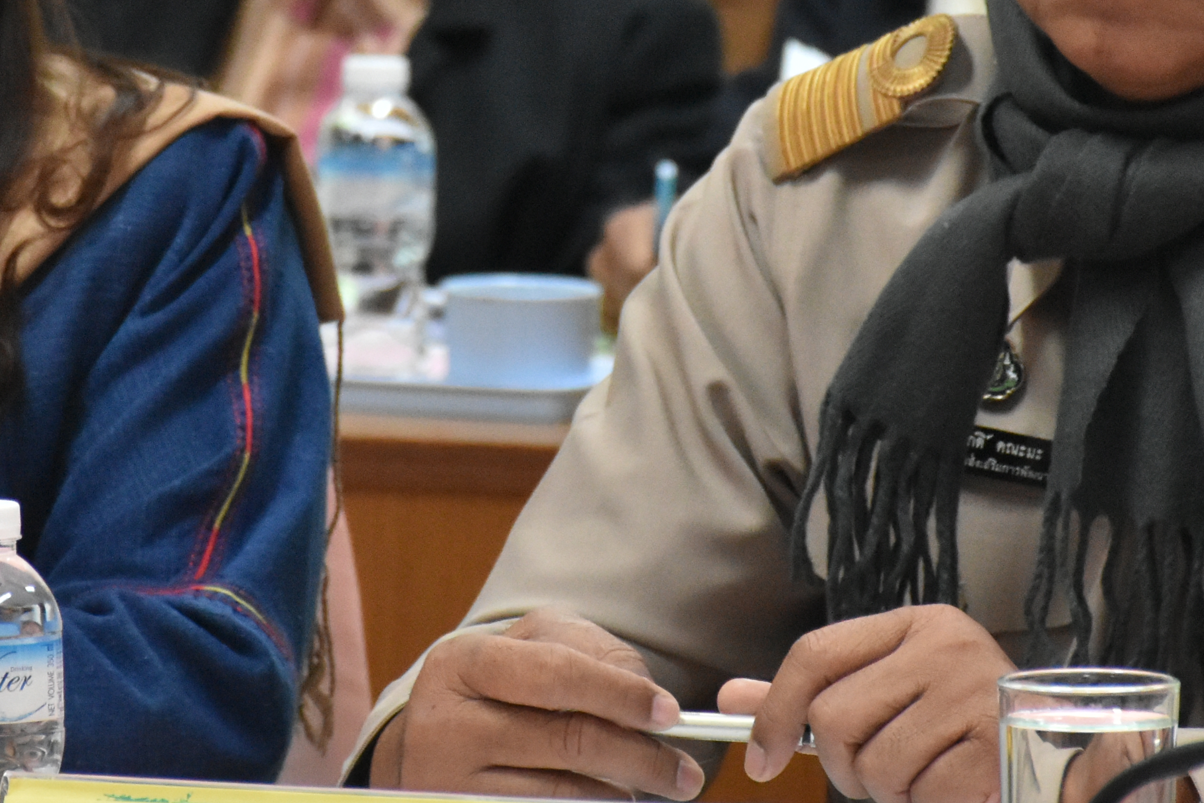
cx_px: 421
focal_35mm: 416
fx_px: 13911
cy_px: 73
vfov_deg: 3.3
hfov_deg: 5.0
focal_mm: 116
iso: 2500
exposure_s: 1/125
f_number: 5.6
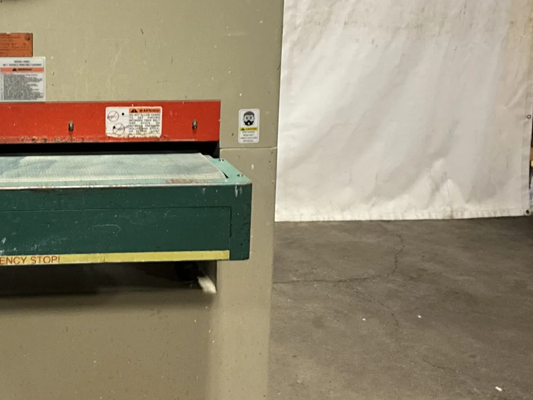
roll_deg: -1.2
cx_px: 87
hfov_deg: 32.1
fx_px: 893
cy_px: 143
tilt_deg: -10.4
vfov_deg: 25.1
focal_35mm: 58
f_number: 1.8
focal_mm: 3
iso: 160
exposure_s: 1/60
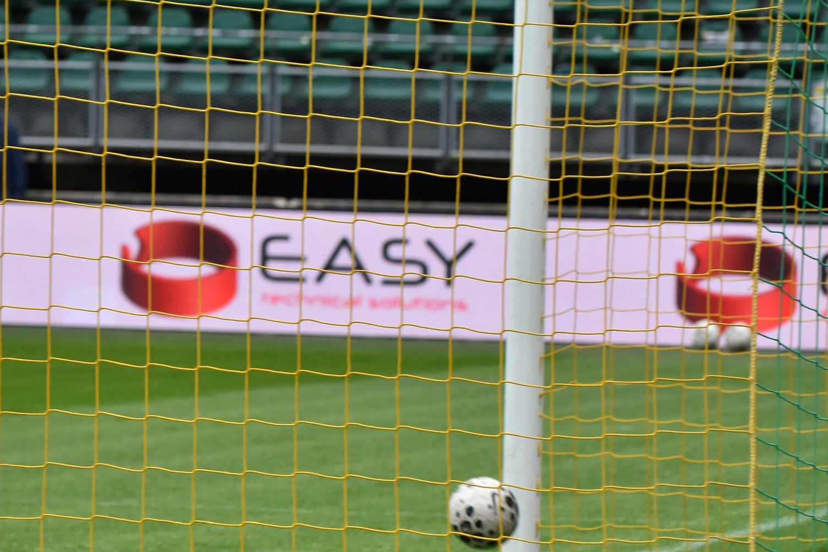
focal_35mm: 211
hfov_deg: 9.8
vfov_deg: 6.5
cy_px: 346
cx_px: 366
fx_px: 4853
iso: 500
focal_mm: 110
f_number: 3.5
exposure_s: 1/1000
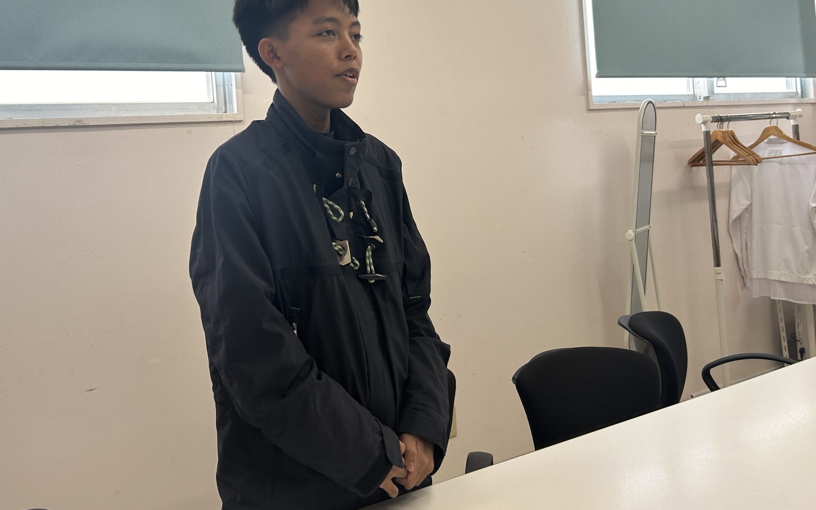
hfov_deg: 53.3
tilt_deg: -1.2
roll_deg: +4.7
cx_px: 298
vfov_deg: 35.1
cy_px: 184
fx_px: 801
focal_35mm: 36
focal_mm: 5.7
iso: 40
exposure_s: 1/149
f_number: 1.5
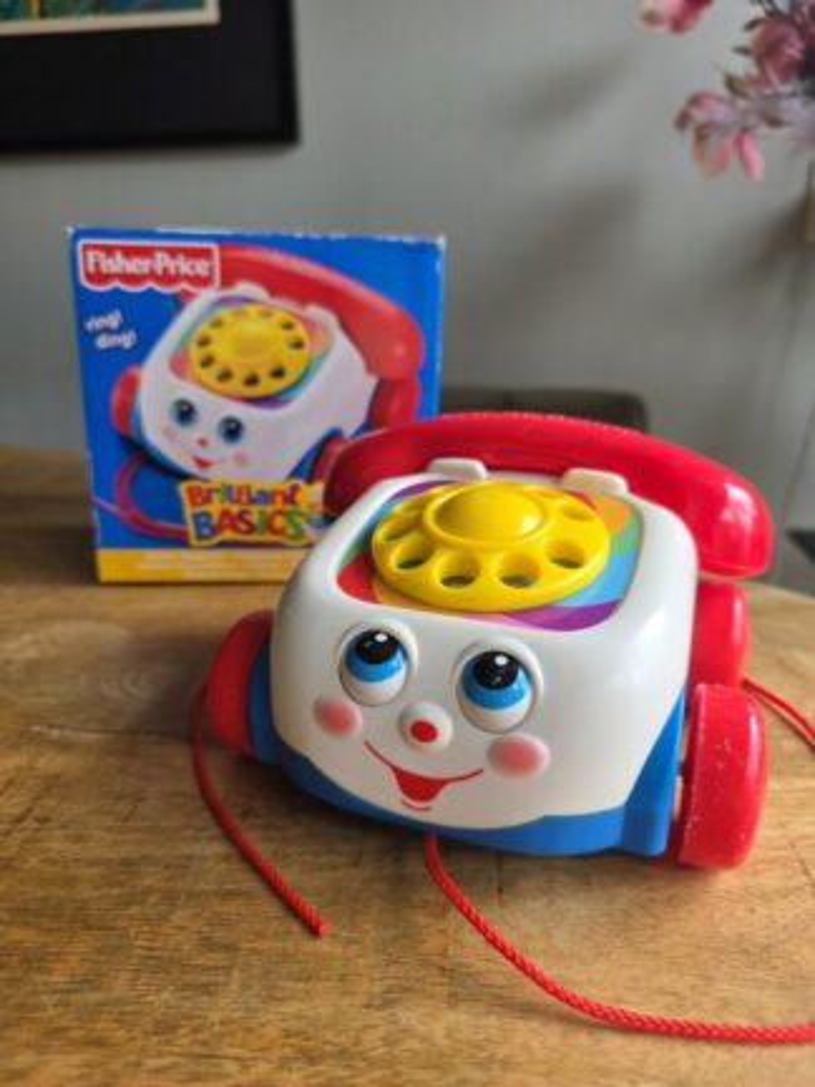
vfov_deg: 73.9
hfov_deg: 58.9
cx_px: 408
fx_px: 722
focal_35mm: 23
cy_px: 544
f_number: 1.7
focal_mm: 6.3
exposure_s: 1/180
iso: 50
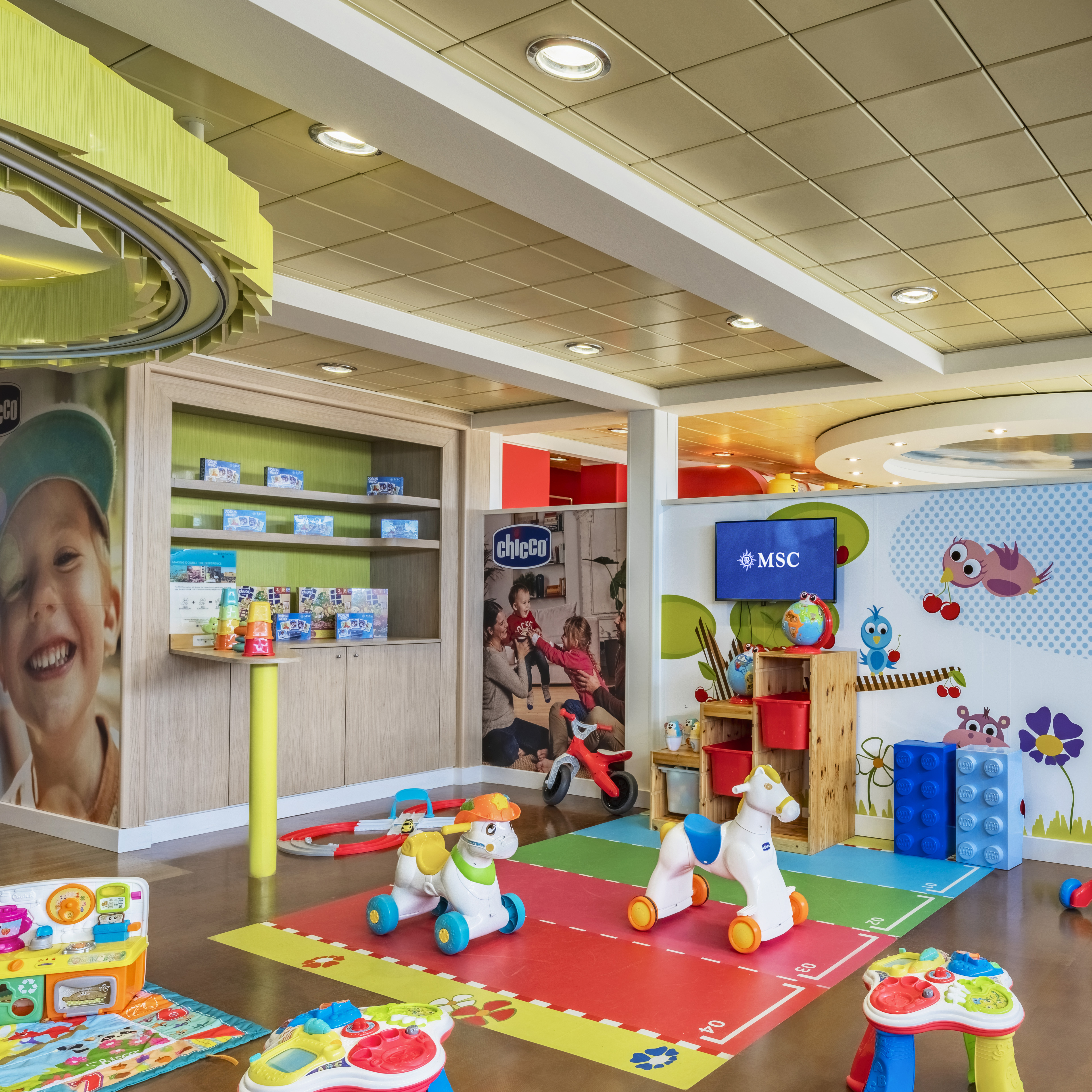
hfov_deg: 56.0
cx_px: 828
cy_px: 605
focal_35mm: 27
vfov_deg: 58.9
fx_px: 964
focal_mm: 18
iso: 200
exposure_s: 1/60
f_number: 11
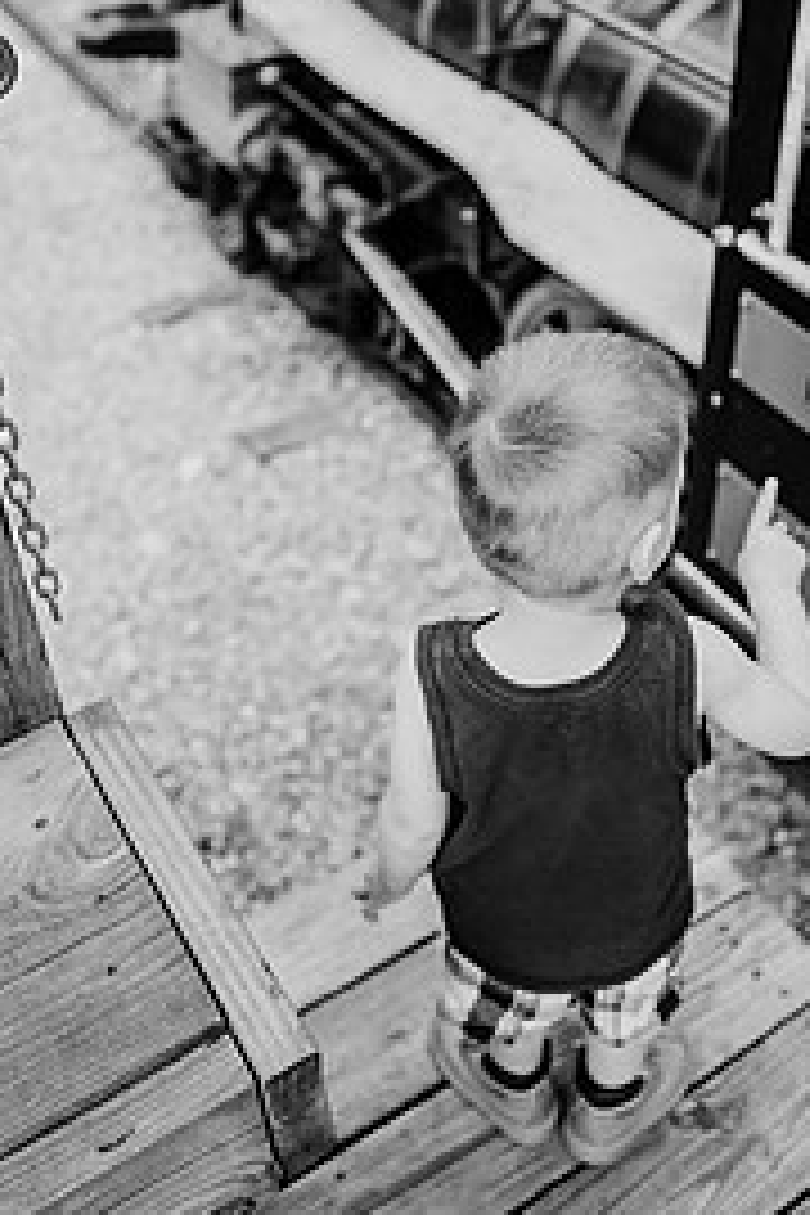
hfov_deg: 33.2
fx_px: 1350
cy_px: 410
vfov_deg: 47.7
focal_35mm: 40
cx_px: 522
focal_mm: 24
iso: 200
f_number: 2.2
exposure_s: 1/1250
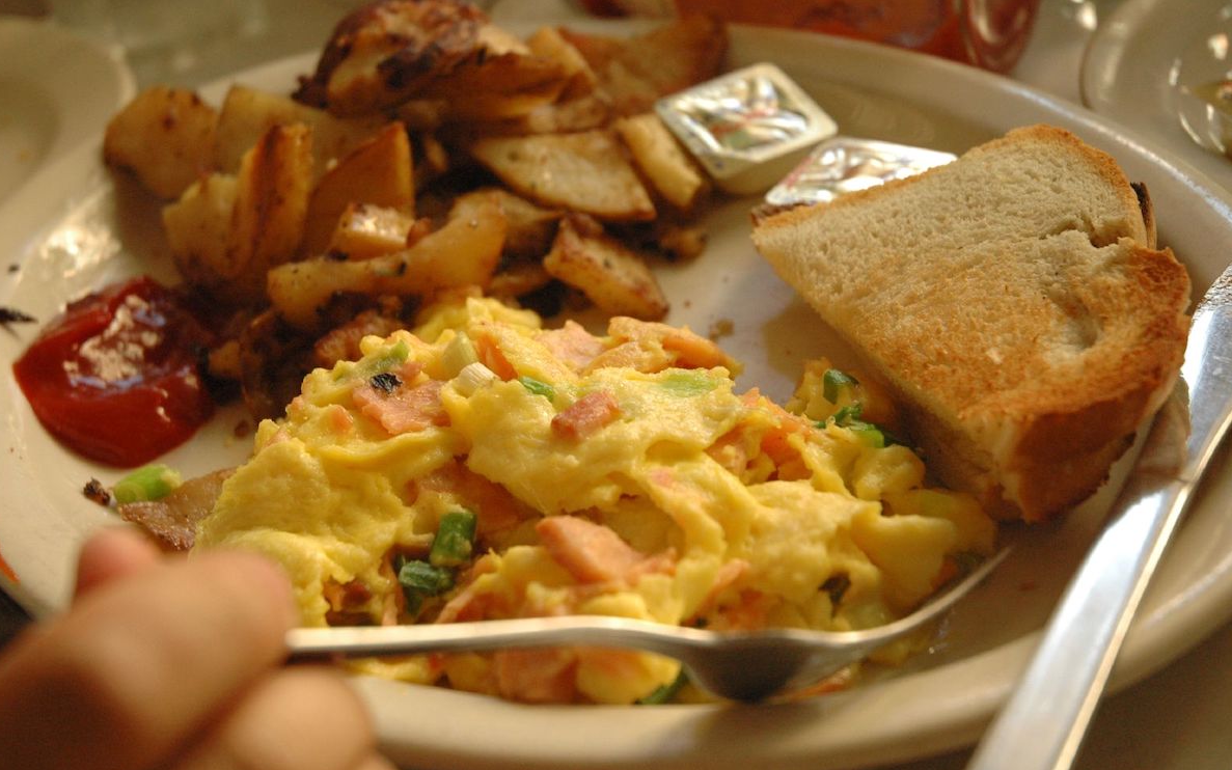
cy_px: 363
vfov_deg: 18.3
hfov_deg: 29.0
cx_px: 610
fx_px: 2384
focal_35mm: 71
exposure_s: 1/90
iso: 800
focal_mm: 46
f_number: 4.5
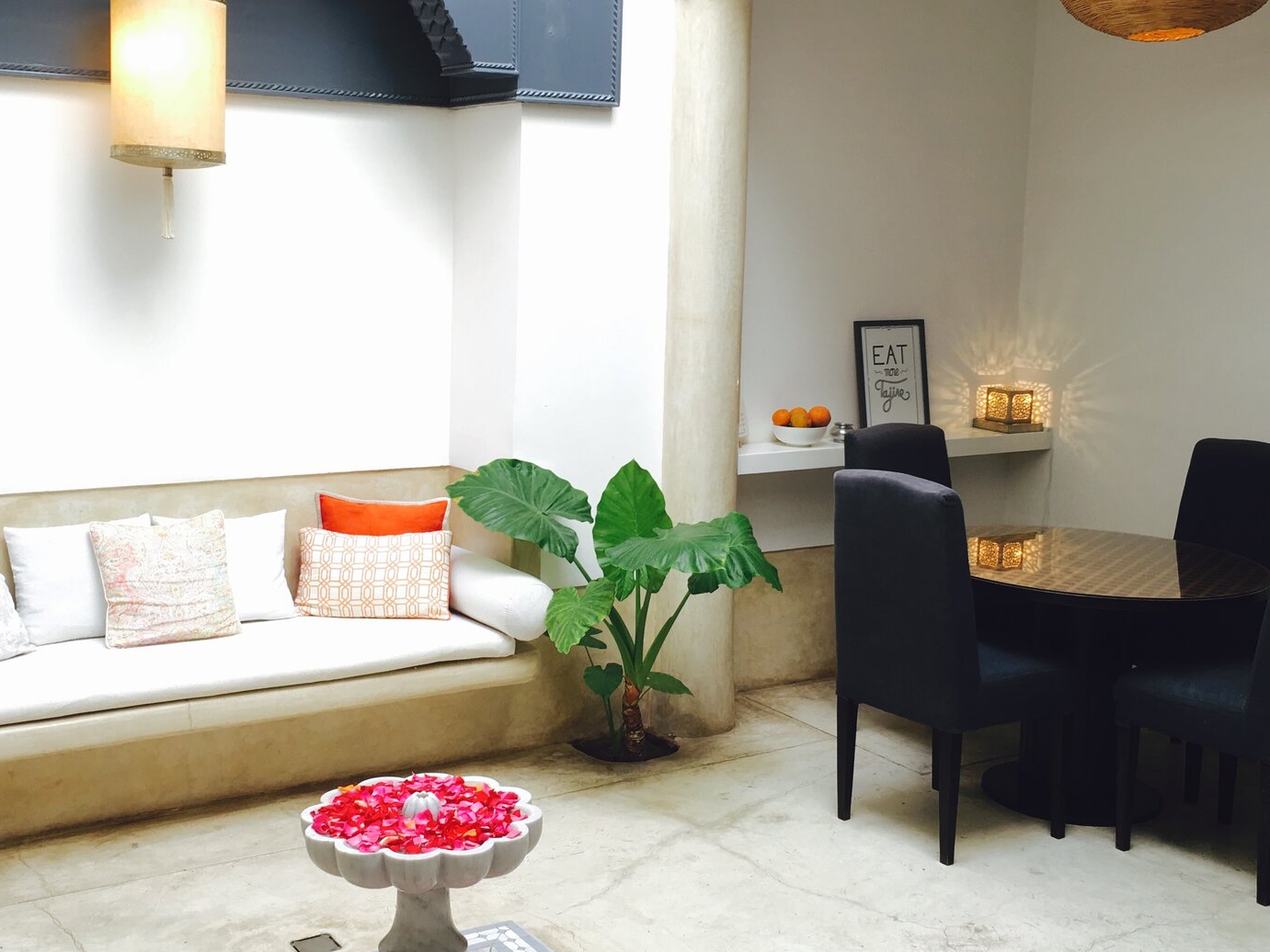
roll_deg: -1.1
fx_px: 1578
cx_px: 578
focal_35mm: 43
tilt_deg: -5.9
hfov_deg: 43.8
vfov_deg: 33.6
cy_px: 417
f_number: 2.2
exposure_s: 1/50
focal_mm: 4.15
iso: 25
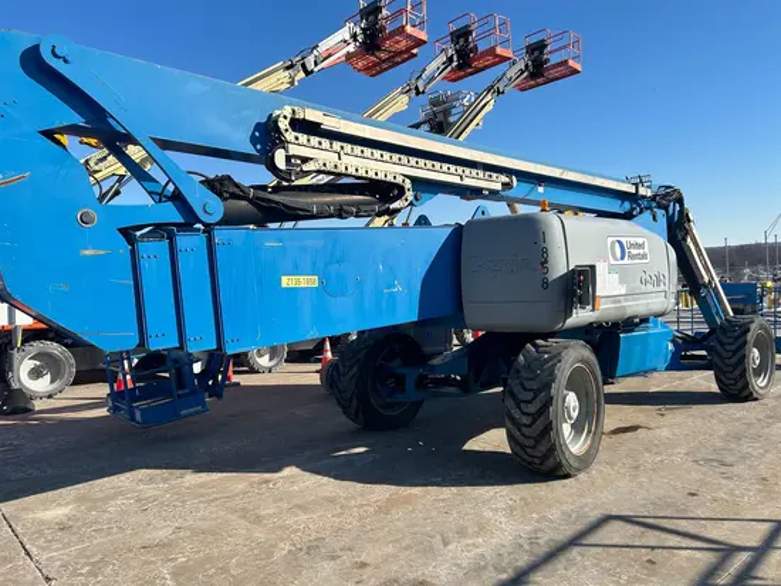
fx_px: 587
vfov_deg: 53.1
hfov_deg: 67.3
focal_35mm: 26
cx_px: 390
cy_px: 293
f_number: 1.5
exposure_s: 1/4274
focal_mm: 5.7
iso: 50
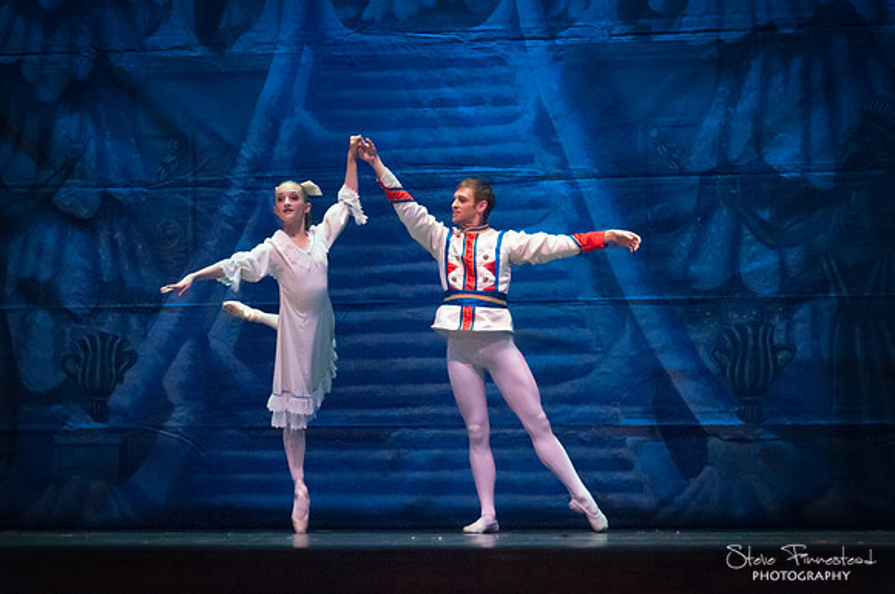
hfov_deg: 14.4
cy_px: 297
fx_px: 3538
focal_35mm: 142
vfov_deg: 9.6
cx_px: 448
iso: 3200
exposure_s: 1/125
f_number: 5.3
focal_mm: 95
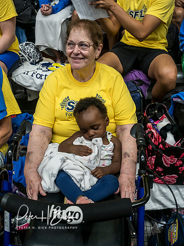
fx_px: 241
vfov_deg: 54.0
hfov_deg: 41.8
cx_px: 92
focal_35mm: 34
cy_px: 123
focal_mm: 17
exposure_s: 1/100
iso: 500
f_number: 4
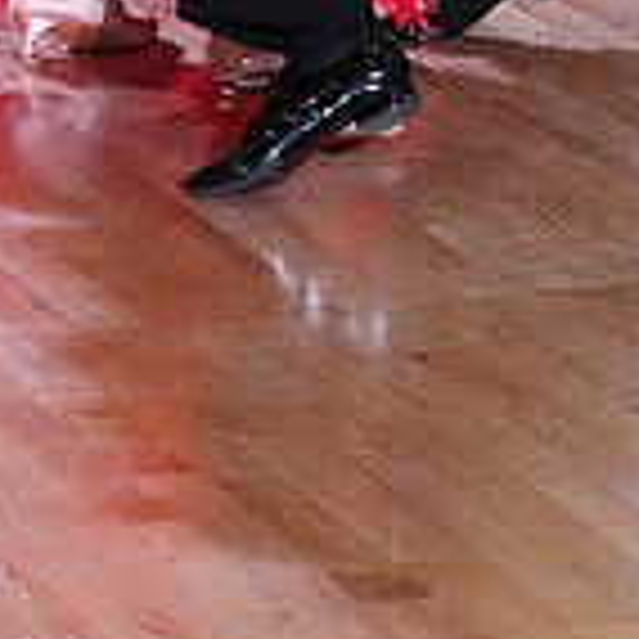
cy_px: -544
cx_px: 326
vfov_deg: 5.5
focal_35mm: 312
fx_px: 6516
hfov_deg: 5.6
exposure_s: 1/400
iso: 10000
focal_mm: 90
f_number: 6.3
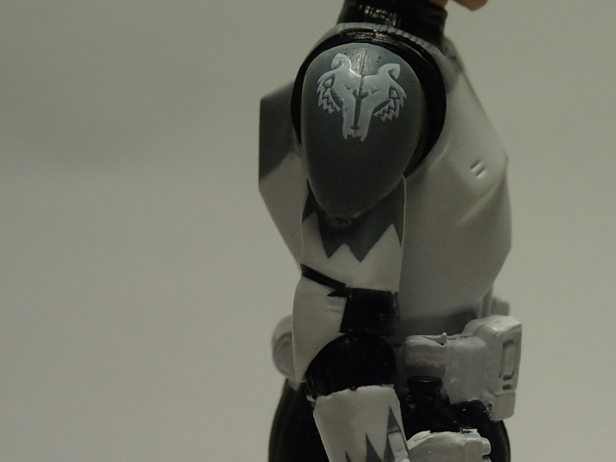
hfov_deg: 16.5
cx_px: 393
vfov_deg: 12.4
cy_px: 351
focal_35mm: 119
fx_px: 2118
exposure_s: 1/320
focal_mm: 13.47
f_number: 4.2
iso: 320
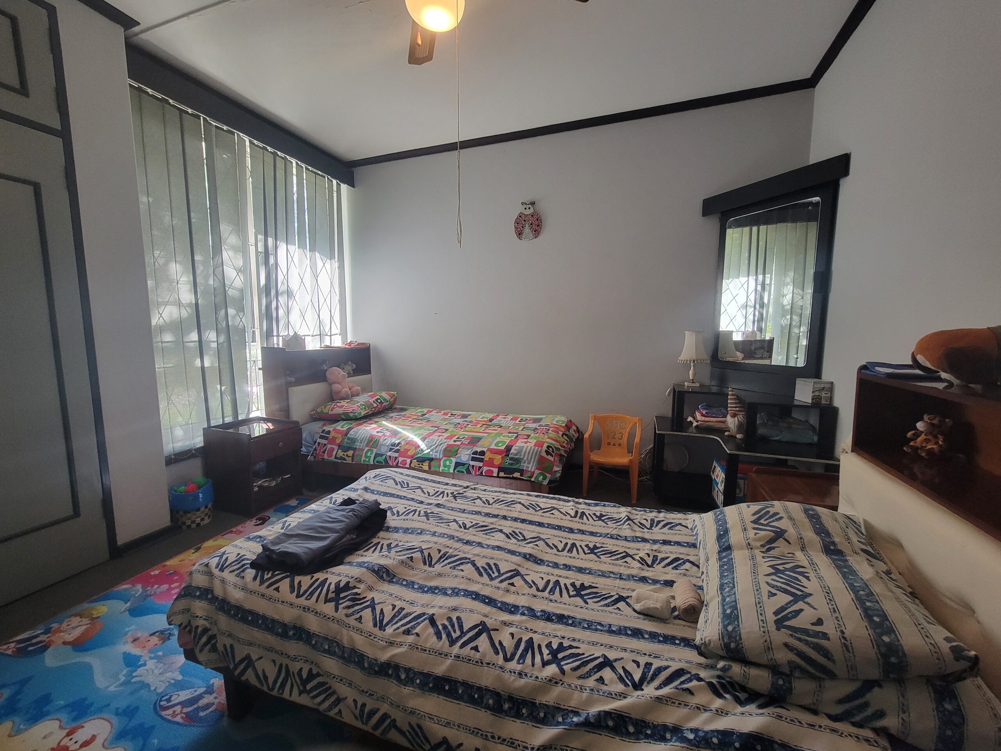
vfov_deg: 89.9
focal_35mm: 13
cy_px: 376
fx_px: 376
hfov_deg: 106.2
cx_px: 500
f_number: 2.2
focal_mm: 2.2
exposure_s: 1/50
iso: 400
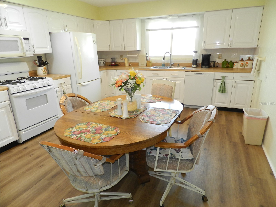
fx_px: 183
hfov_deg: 73.9
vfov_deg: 58.9
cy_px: 104
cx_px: 138
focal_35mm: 23
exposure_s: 1/30
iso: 200
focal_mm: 4
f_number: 3.4
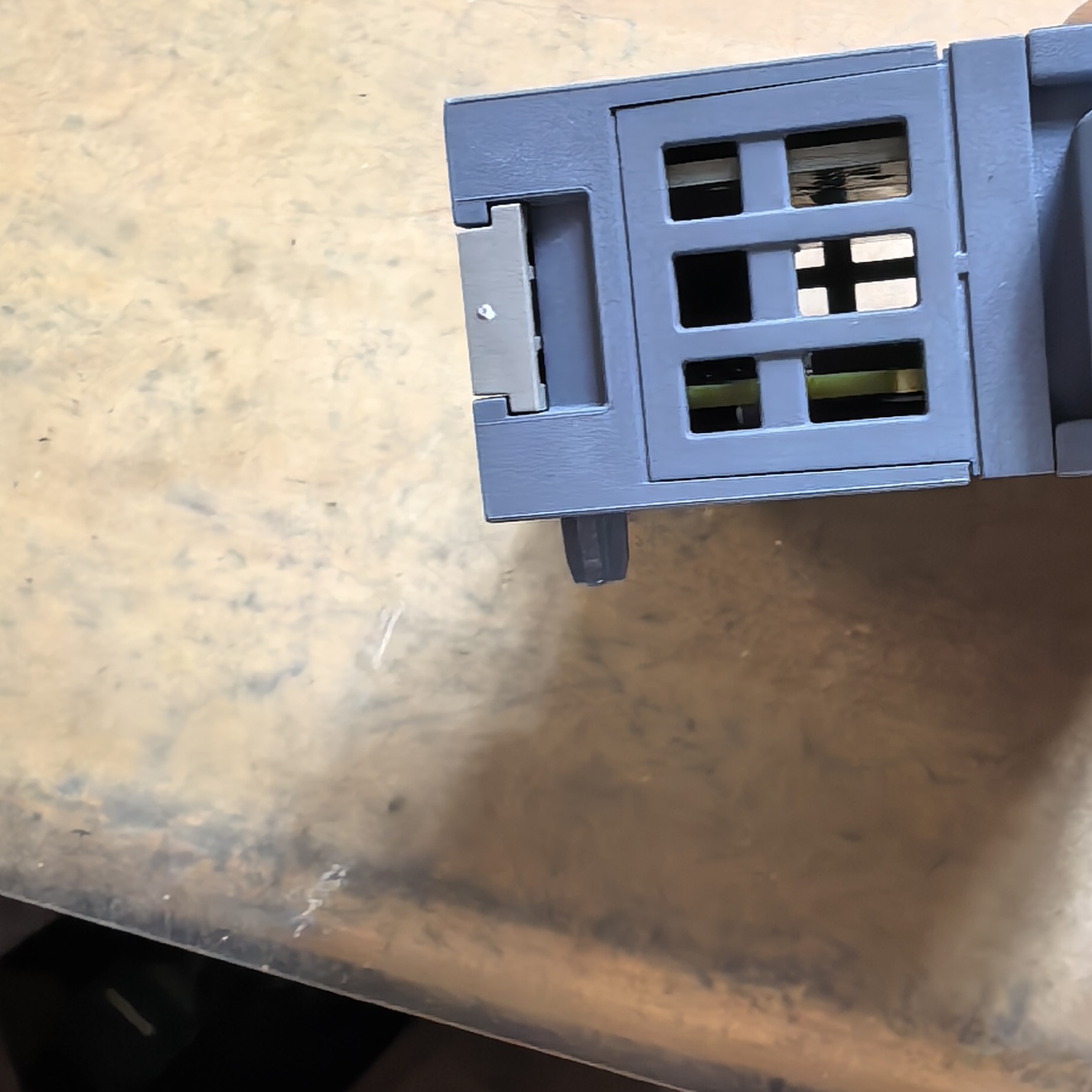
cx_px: 855
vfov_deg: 36.0
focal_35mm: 47
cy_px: 448
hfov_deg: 35.0
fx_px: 1677
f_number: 2.2
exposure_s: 1/100
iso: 160
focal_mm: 1.95
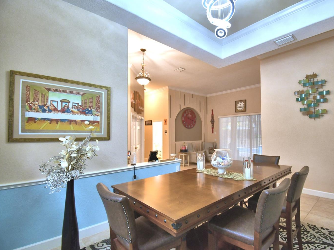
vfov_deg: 74.7
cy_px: 129
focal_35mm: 17
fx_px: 164
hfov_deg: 90.2
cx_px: 195
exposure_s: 1/30
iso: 800
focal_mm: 10
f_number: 4.5
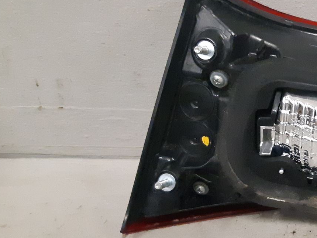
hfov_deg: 27.9
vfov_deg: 23.6
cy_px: 132
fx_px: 568
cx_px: 367
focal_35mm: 62
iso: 800
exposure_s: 1/195
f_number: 1.7
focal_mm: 3.93
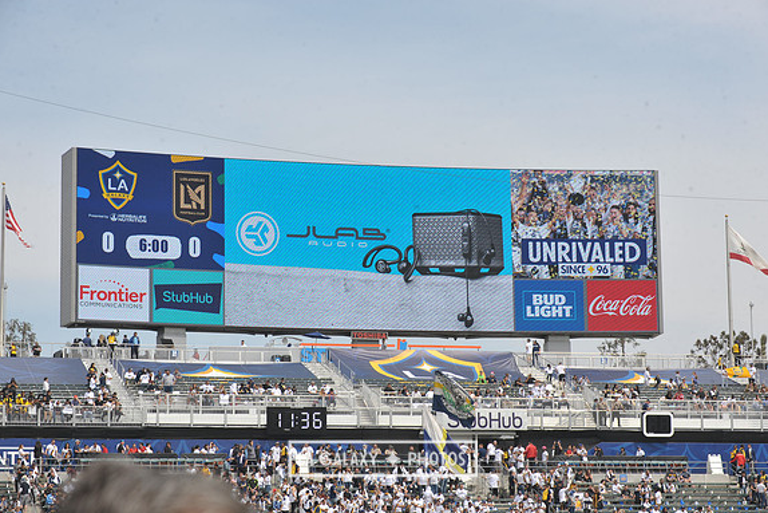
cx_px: 383
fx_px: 2262
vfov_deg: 12.9
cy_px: 257
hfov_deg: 19.3
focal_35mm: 106
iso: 250
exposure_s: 1/500
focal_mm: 105
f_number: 11
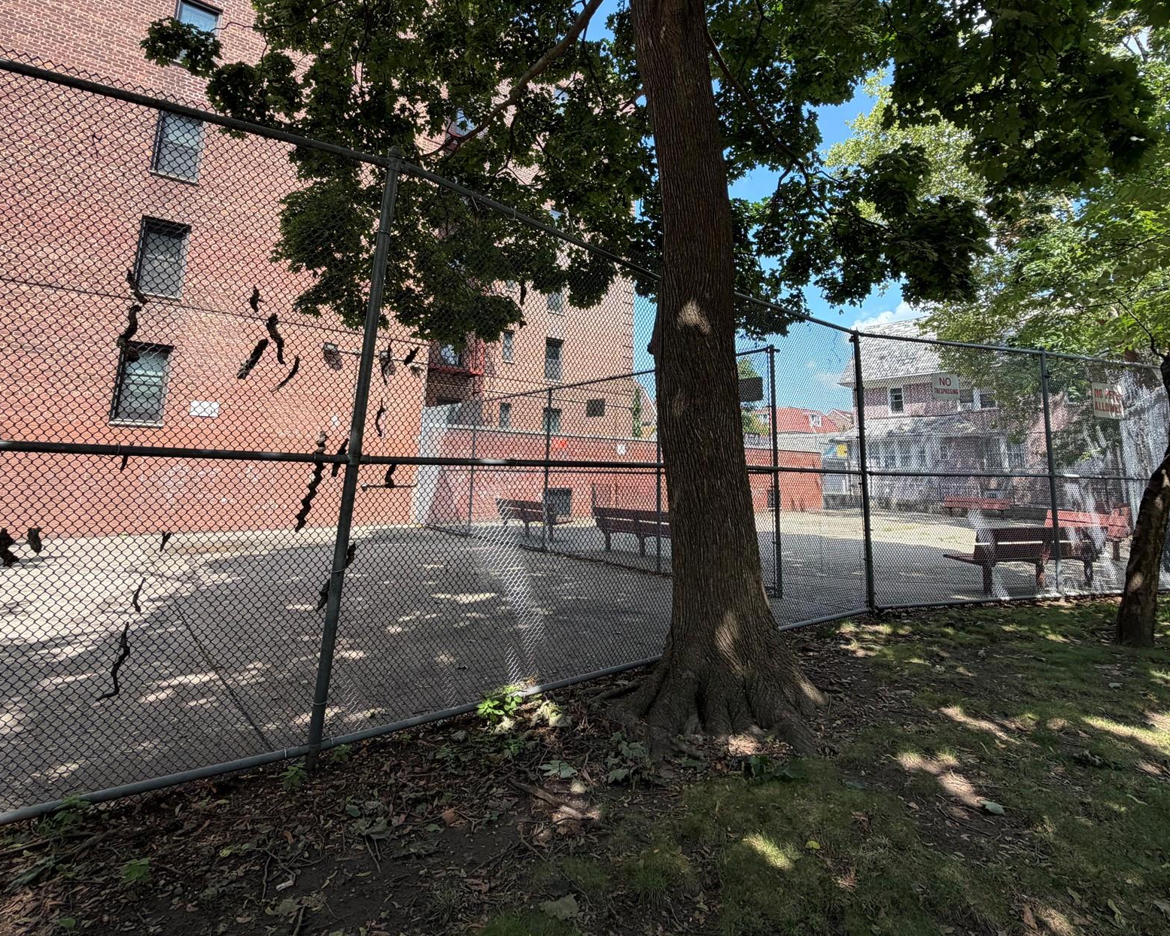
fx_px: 623
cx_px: 599
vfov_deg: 72.8
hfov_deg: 86.4
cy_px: 363
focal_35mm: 18
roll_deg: -2.0
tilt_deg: +10.4
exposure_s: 1/338
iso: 50
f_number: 2.2
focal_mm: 2.22
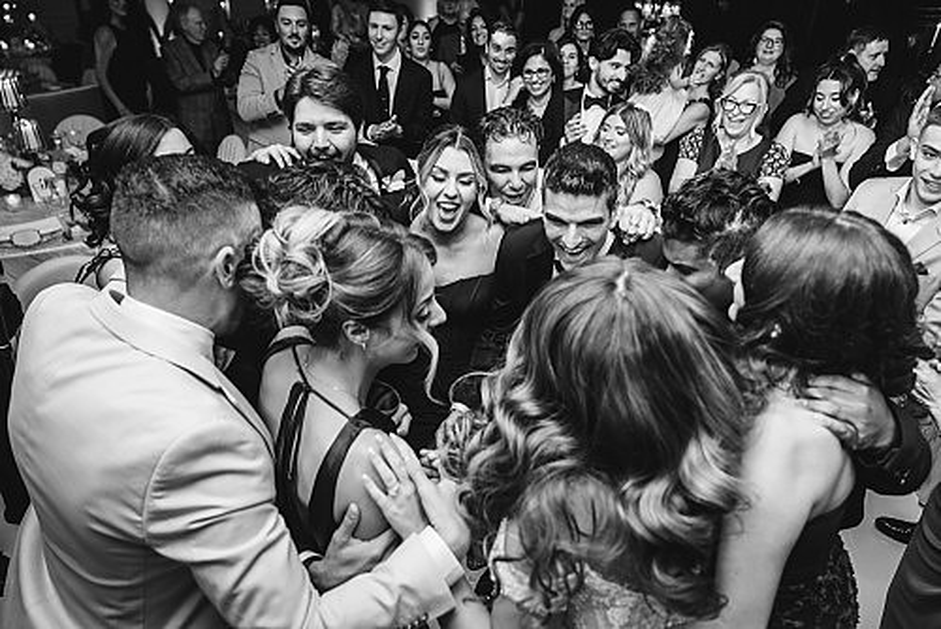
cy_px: 314
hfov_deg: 70.6
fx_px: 665
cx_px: 470
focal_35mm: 25
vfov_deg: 50.6
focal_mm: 25
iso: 1250
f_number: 3.2
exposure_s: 1/125
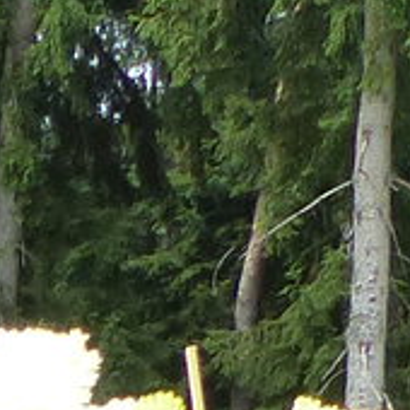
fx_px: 2787
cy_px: 955
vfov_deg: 7.8
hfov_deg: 6.5
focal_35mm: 208
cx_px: -1300
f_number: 4
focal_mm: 4.5
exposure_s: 1/200
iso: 160
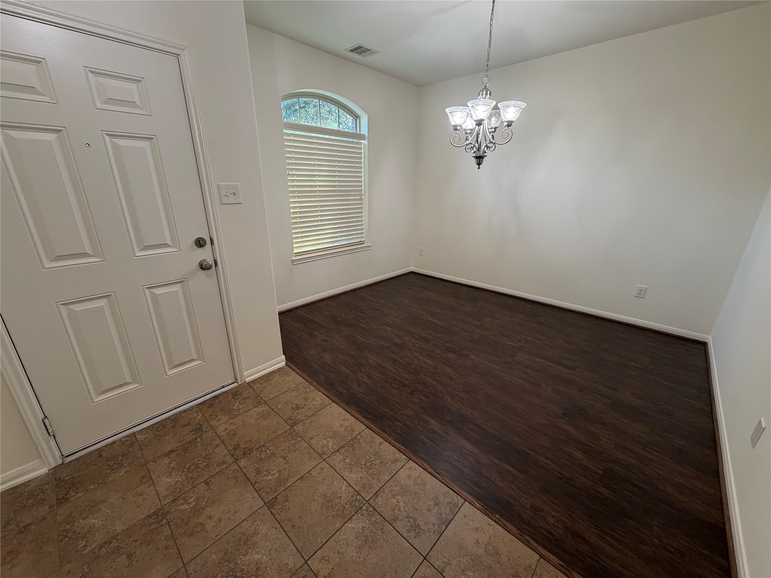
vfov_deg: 85.7
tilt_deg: -18.7
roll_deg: -0.1
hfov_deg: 102.1
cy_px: 289
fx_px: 312
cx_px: 386
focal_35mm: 14
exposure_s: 1/60
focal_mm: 2.22
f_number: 2.2
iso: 200
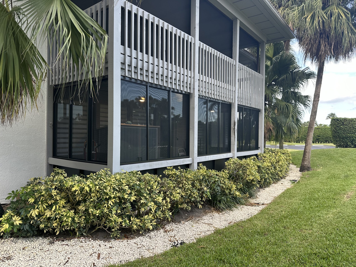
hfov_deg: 71.6
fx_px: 247
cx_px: 178
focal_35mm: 24
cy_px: 134
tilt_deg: +1.2
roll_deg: -1.8
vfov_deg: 56.8
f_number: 1.78
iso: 80
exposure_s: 1/361
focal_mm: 6.86
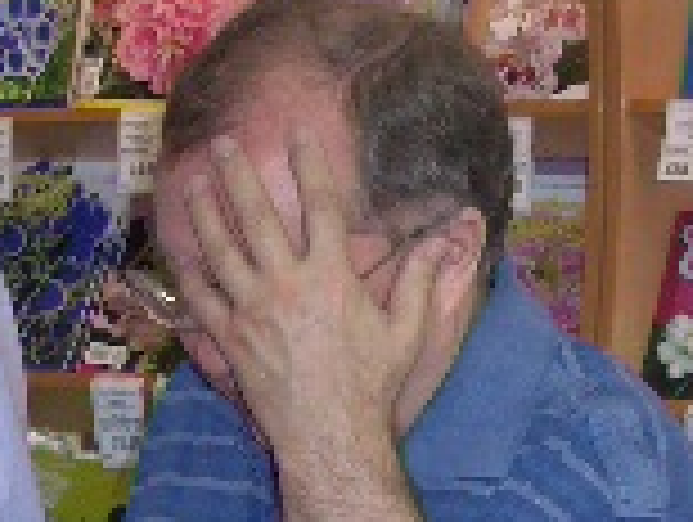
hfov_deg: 13.6
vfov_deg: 10.2
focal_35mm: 145
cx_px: 410
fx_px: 2907
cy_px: 544
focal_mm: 5.8
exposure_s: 1/60
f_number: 2.6
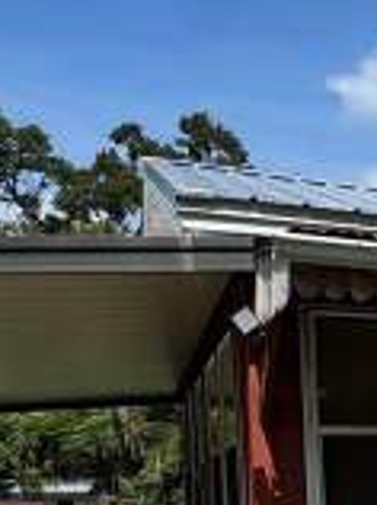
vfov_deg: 25.8
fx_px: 1034
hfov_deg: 16.6
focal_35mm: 71
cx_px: 709
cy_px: 527
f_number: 2.2
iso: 50
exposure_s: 1/2494
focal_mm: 2.22
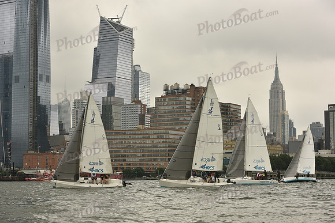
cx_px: 168
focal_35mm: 75
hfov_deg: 27.0
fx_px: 698
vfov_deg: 18.2
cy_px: 112
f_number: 7.1
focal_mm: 75
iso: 320
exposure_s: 1/1250
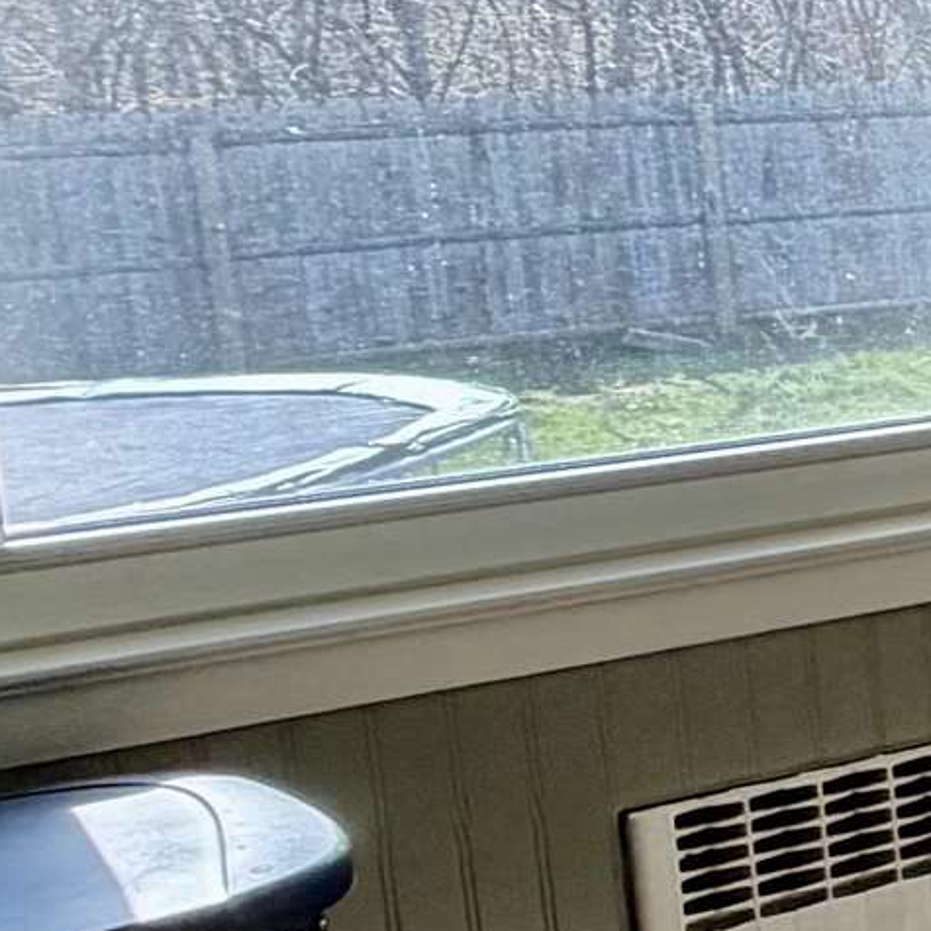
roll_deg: -1.7
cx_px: 2689
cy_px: 302
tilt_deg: -7.1
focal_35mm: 80
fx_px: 2434
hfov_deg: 12.0
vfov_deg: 21.6
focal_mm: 2.22
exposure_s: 1/120
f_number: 2.2
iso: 64
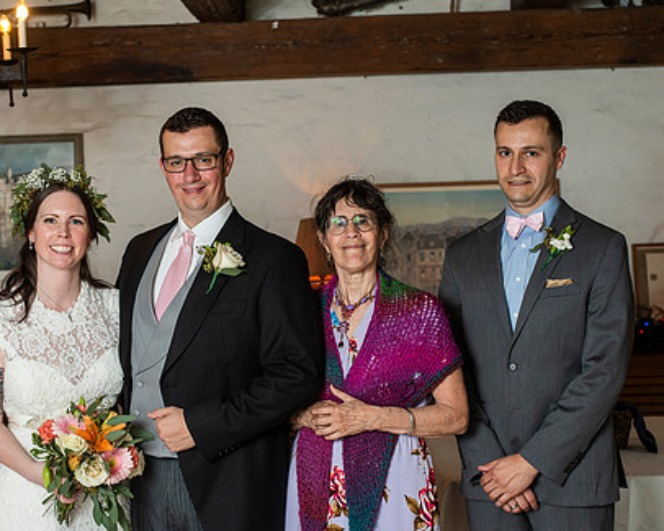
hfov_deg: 28.1
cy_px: 297
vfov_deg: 22.8
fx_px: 1317
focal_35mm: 67
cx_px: 227
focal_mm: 50
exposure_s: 1/80
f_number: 4
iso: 500
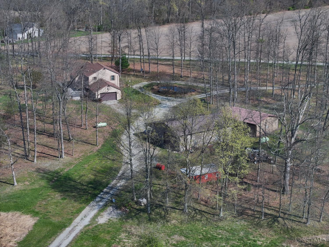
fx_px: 665
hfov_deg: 27.8
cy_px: 124
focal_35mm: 70
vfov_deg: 21.0
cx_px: 164
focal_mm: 19.35
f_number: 2.8
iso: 200
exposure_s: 1/3200
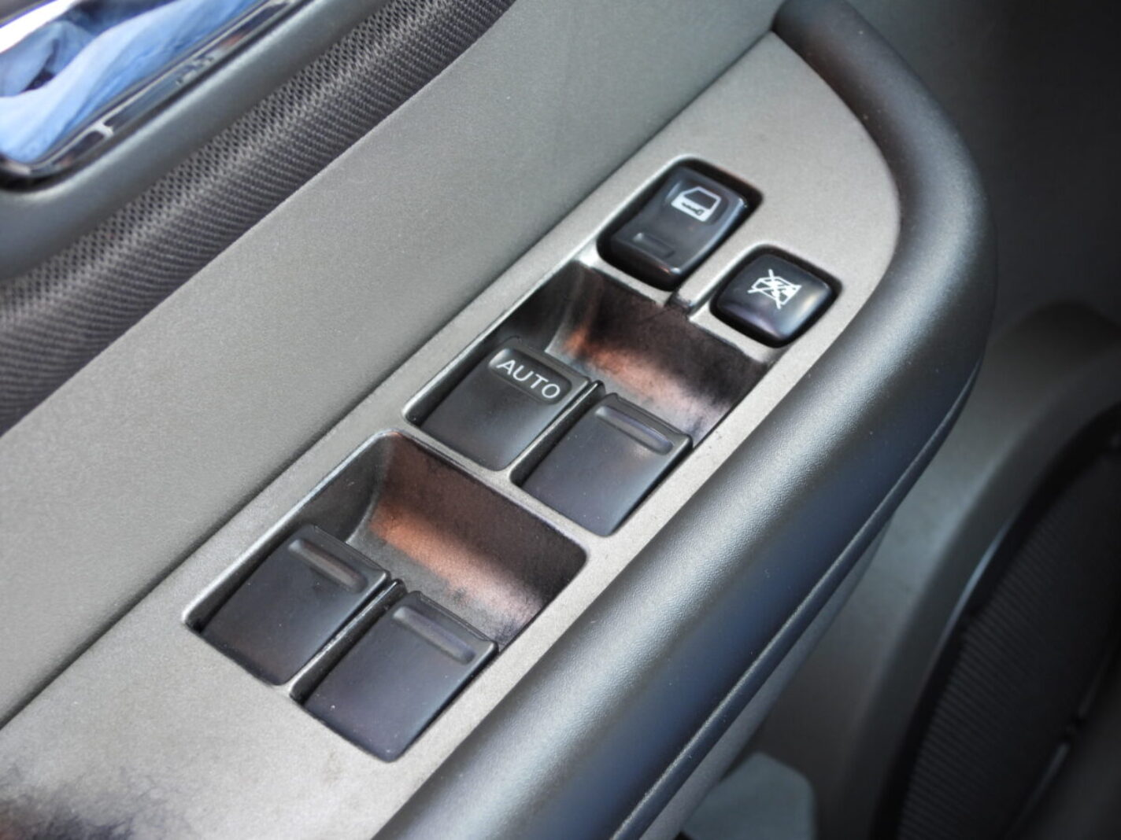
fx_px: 2105
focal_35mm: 65
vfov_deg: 22.6
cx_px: 560
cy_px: 420
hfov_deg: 29.8
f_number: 3.5
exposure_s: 1/30
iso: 125
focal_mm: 11.7
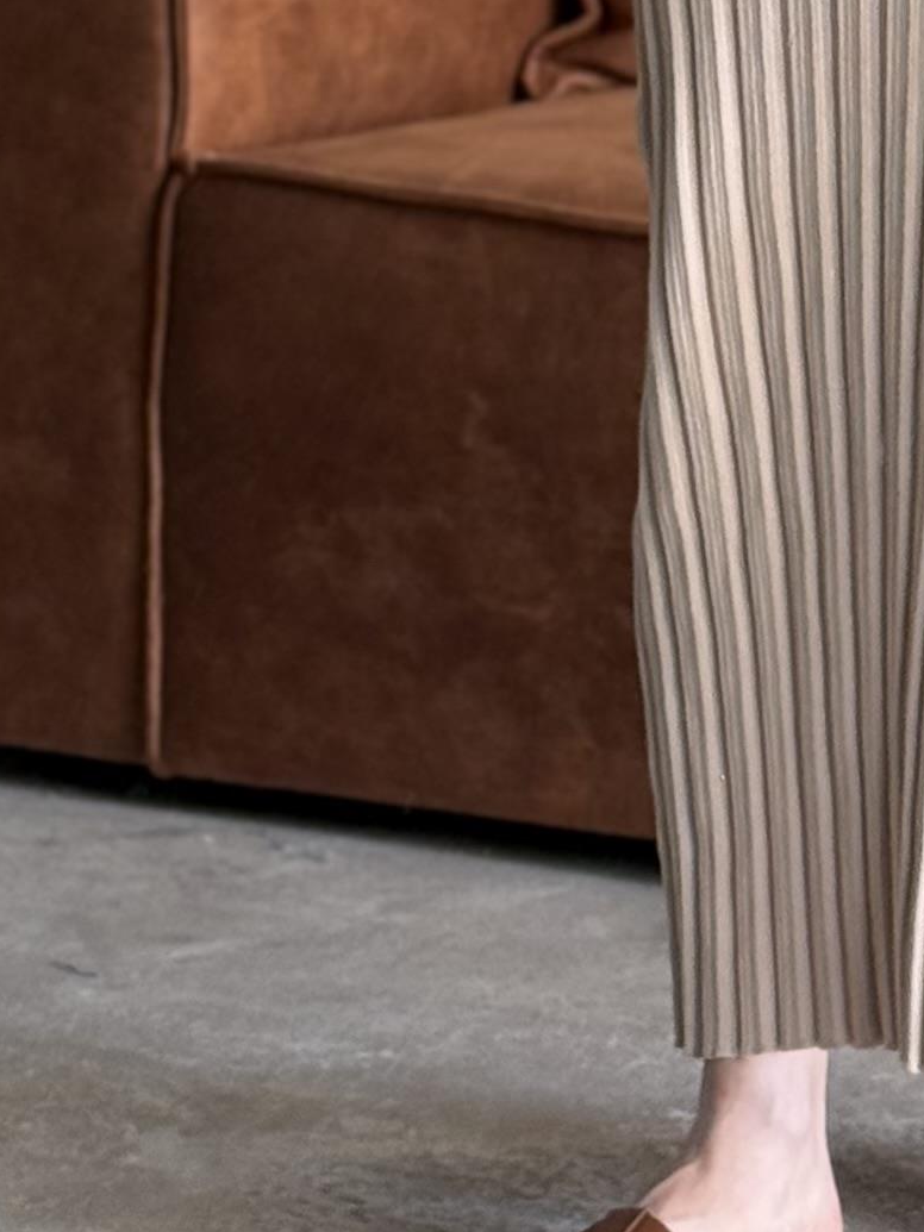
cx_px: 911
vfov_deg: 10.1
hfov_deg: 7.9
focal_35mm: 187
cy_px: -765
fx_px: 6657
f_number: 1.78
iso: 125
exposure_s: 1/69
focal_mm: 6.76
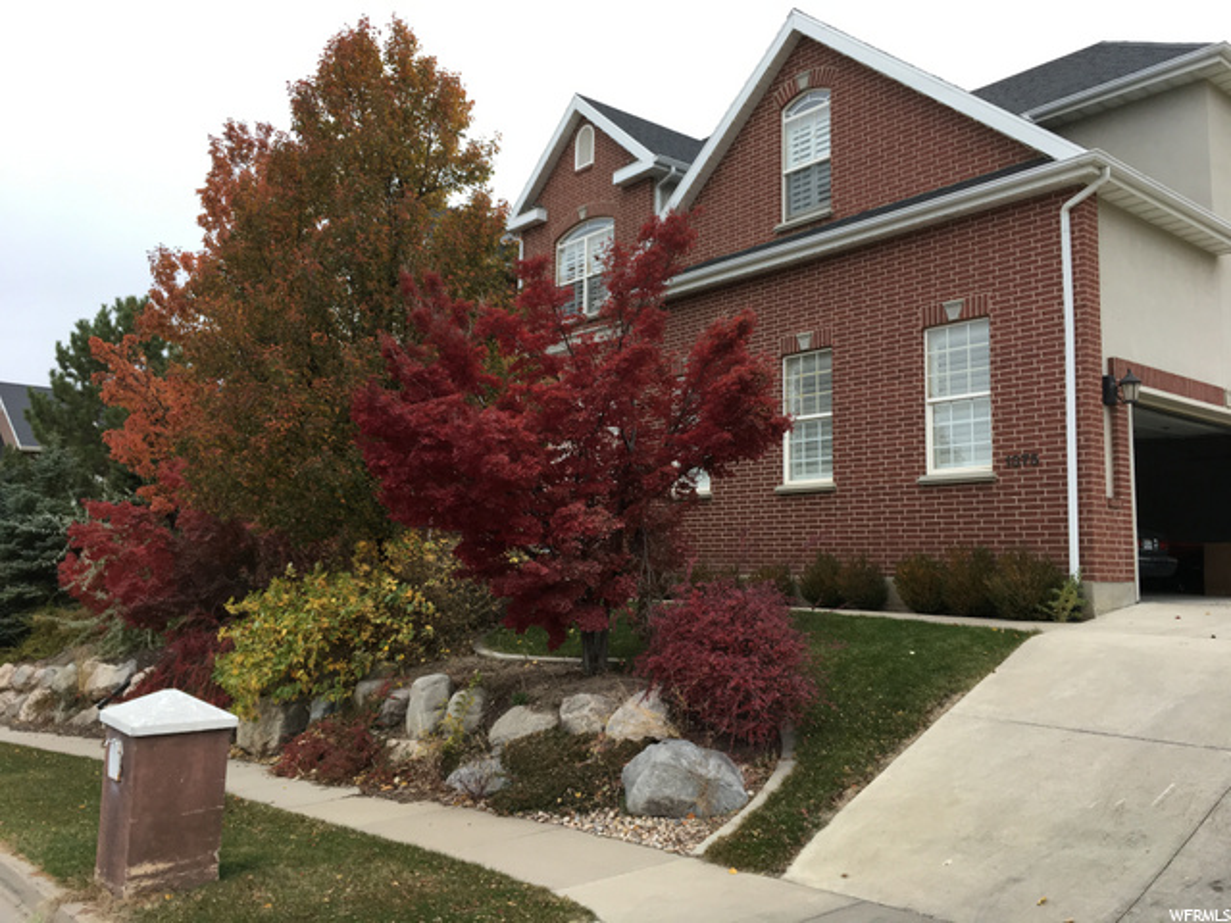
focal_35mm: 29
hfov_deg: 61.7
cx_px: 616
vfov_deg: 48.2
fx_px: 1031
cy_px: 462
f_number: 2.2
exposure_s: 1/120
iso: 40
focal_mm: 4.15
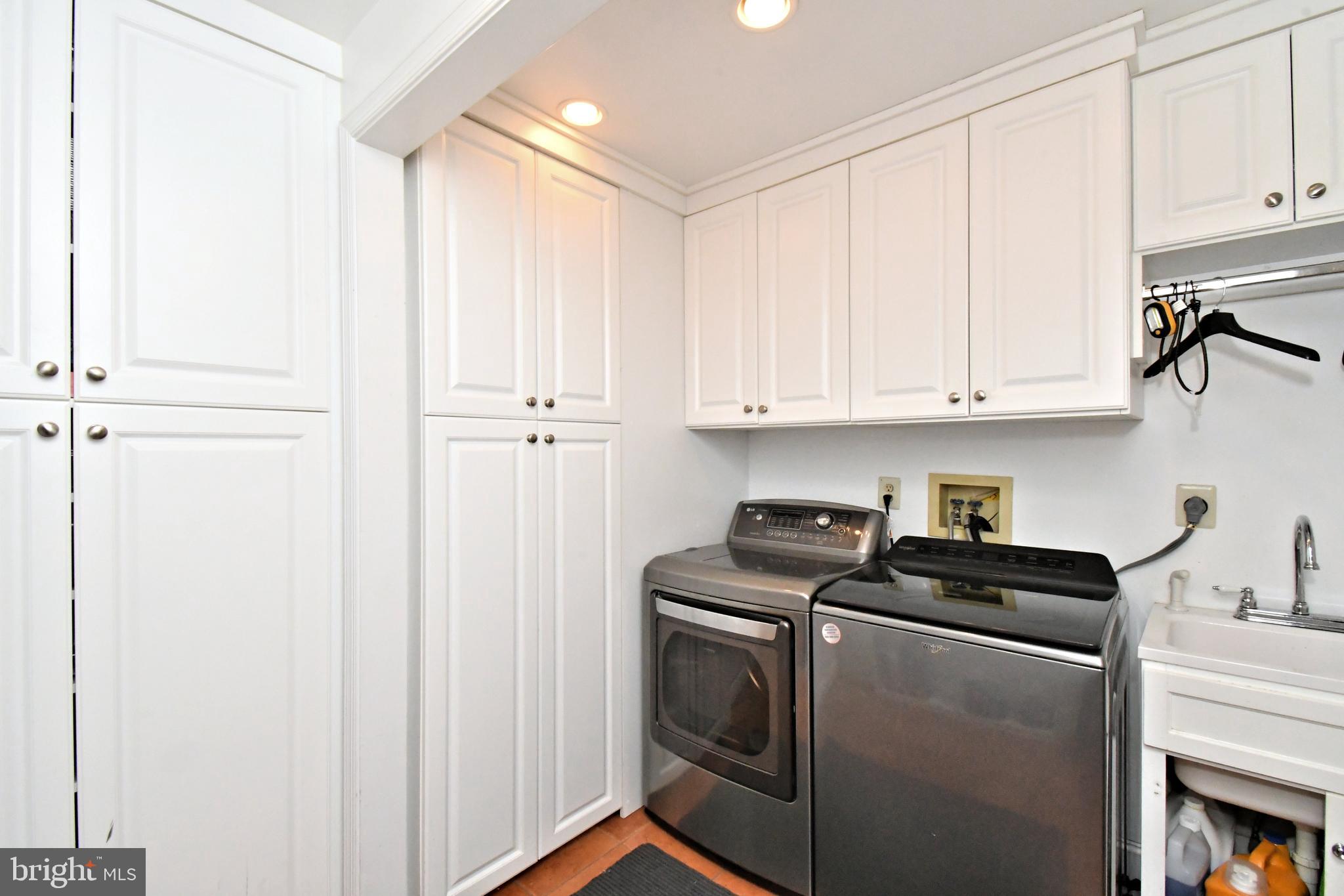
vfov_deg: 77.3
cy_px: 448
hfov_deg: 100.4
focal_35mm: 15
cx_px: 672
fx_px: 560
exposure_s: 1/250
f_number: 16
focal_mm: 10
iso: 4000
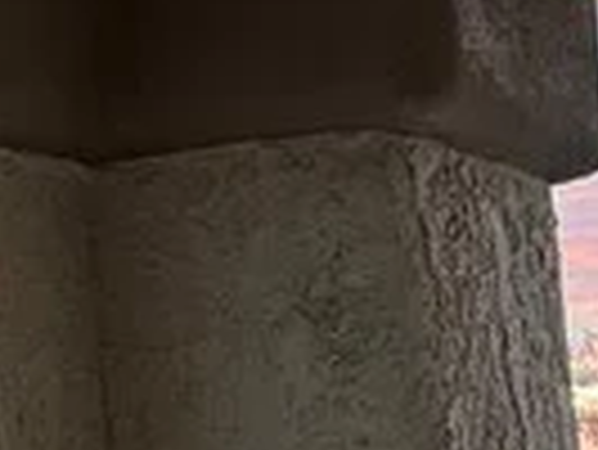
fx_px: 3199
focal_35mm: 185
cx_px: -1448
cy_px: 328
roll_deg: -0.2
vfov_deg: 8.0
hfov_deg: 8.2
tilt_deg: +6.4
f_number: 1.78
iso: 400
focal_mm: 6.76
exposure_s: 1/60
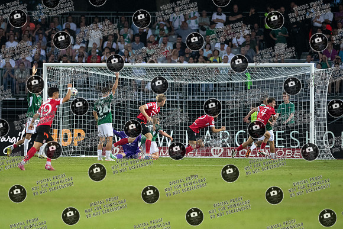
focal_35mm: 438
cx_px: 149
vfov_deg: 3.1
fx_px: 4174
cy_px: 109
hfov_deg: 4.7
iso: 4000
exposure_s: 1/1250
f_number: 3.2
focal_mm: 300
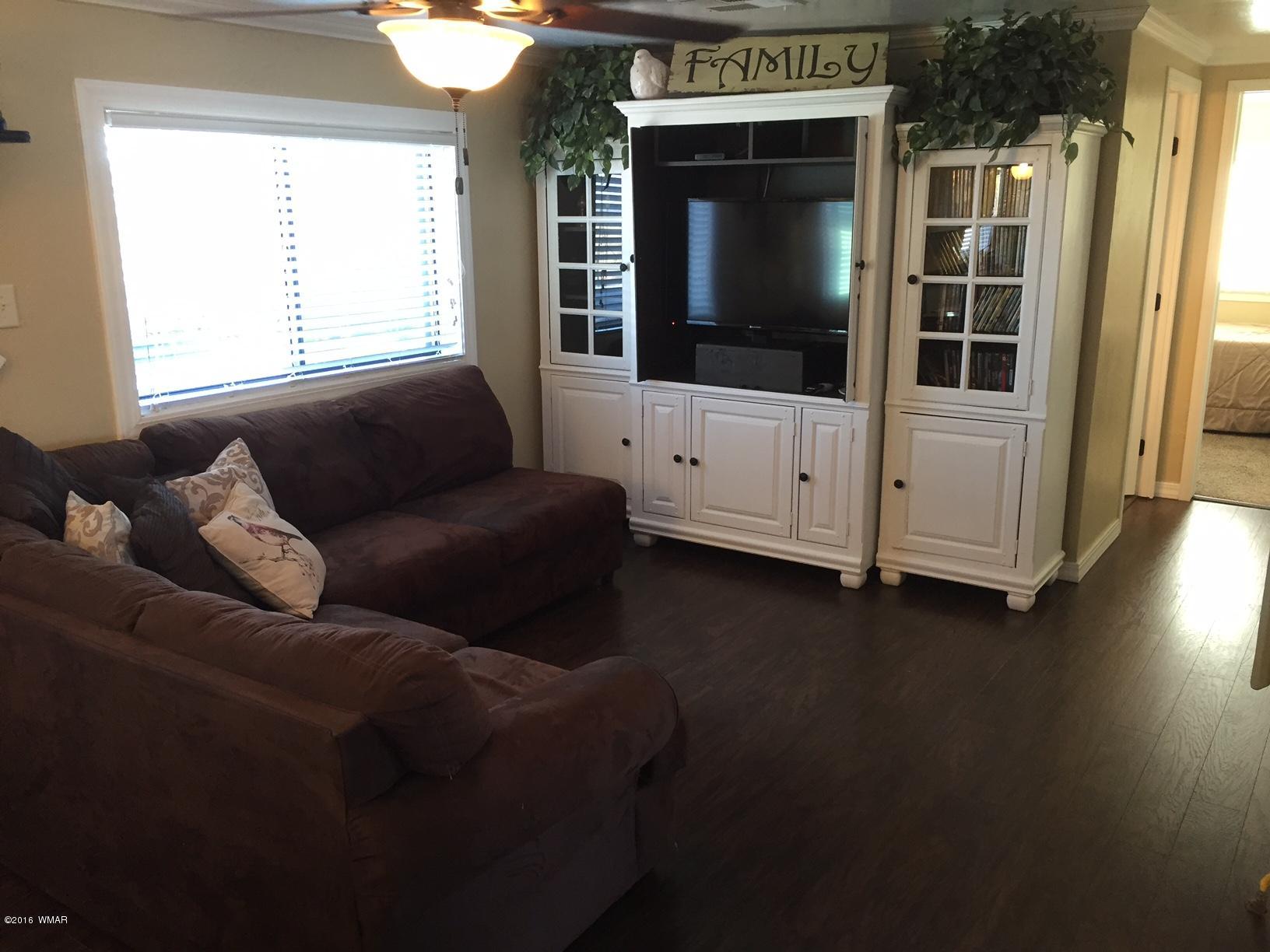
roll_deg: +0.1
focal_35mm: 29
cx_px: 635
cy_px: 476
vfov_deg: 48.2
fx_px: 1064
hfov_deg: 61.7
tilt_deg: -14.2
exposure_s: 1/30
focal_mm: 4.15
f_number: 2.2
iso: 100
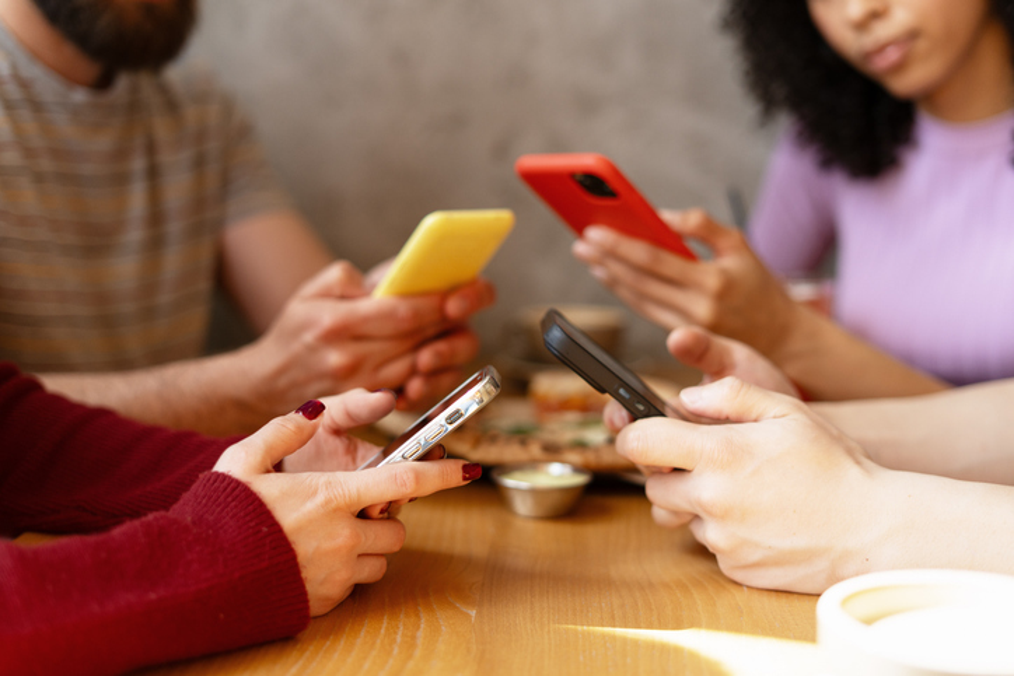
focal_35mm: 50
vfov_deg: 27.0
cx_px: 507
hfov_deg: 39.6
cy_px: 338
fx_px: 1409
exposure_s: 1/800
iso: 400
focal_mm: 50
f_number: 2.2
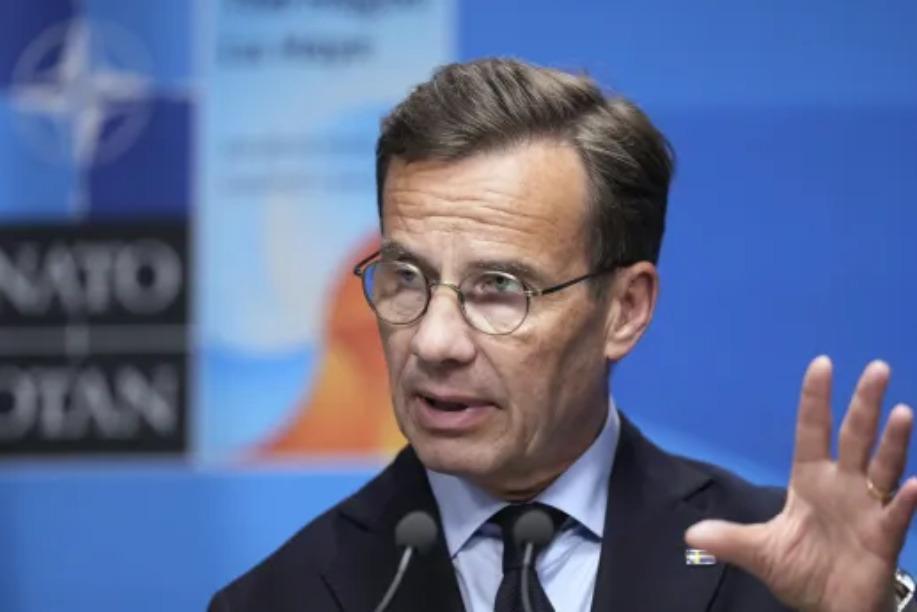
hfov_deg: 5.9
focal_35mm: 348
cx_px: 397
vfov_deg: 4.0
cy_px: 337
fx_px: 8866
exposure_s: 1/400
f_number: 2.8
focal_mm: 300
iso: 2500
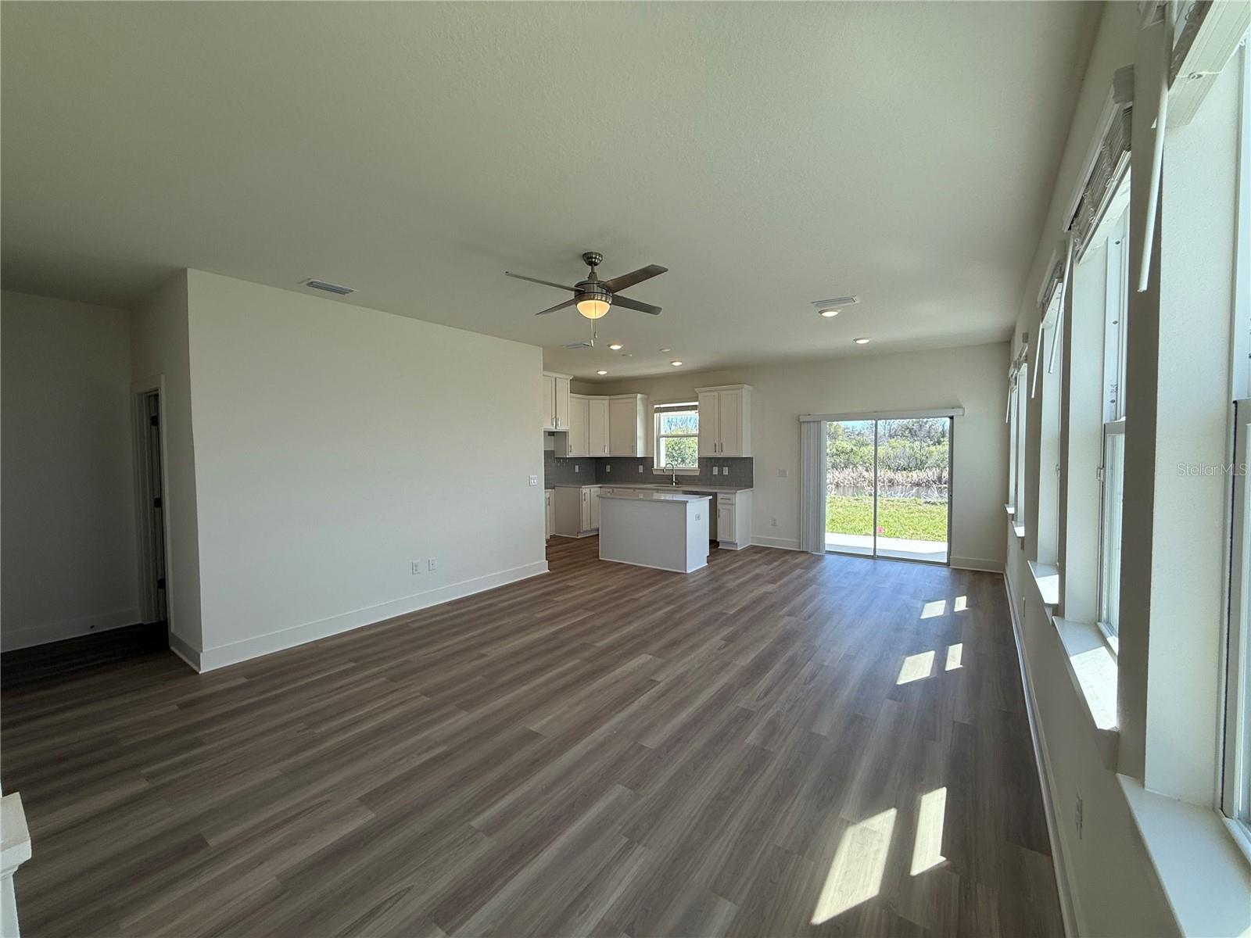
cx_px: 626
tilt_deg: -2.6
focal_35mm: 14
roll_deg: +0.0
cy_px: 469
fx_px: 506
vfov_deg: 85.7
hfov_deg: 102.1
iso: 64
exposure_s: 1/318
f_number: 2.2
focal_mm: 2.22
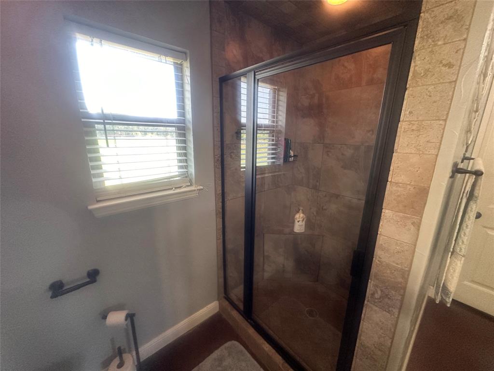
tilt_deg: -13.8
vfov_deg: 85.7
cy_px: 186
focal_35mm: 14
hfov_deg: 102.1
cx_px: 247
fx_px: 200
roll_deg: -0.8
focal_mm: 2.22
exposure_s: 1/120
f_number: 2.2
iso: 320
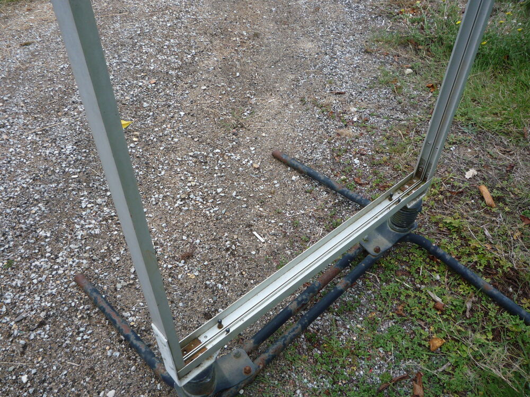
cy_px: 198
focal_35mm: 30
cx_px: 265
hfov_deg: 60.0
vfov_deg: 46.8
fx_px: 459
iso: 100
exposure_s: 1/200
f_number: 4
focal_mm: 5.2
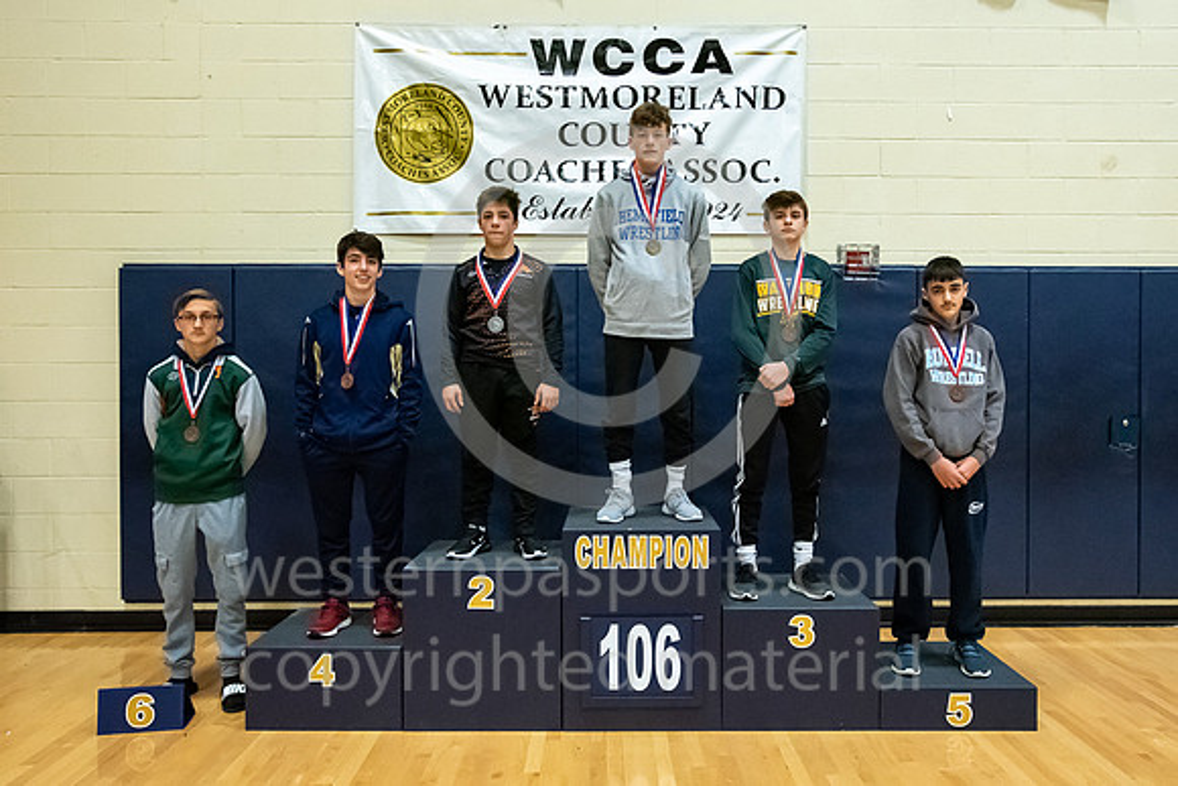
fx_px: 920
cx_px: 623
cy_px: 385
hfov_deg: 65.2
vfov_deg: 46.3
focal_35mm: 28
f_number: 5.6
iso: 6400
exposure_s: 1/250
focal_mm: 24
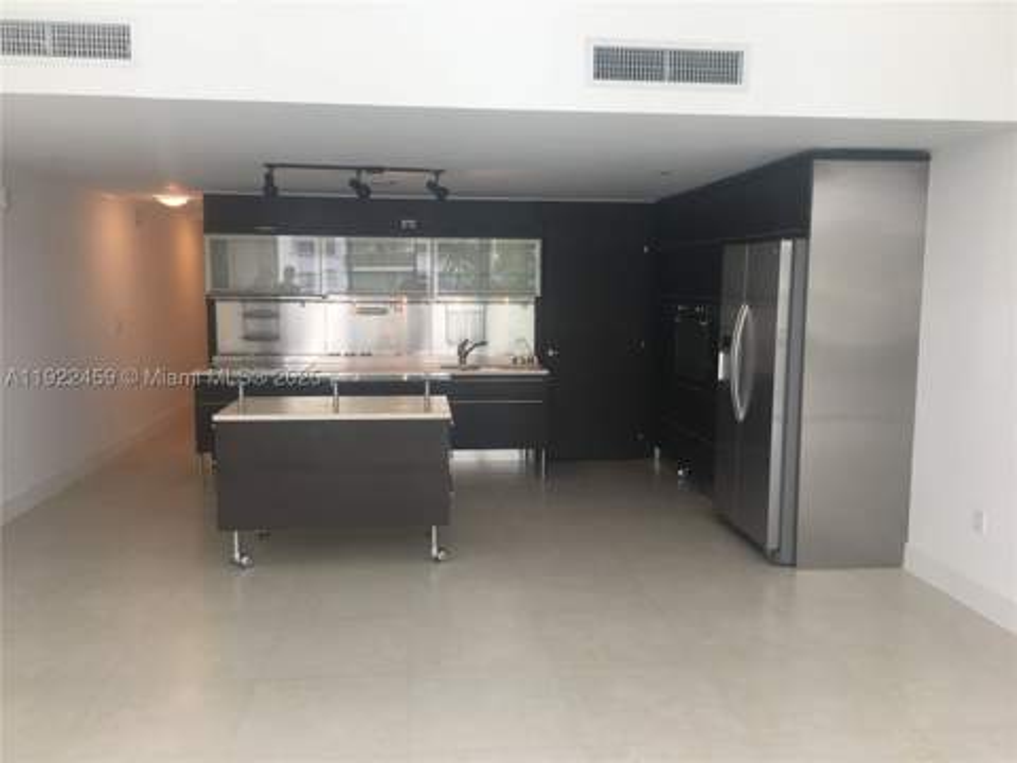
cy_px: 382
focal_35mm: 29
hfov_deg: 61.7
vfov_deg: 48.2
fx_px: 852
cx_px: 508
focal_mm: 4.15
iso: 25
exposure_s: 1/60
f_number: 2.2
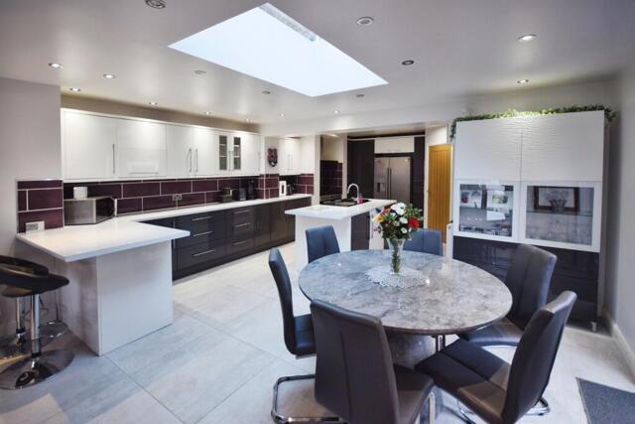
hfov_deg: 100.4
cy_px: 212
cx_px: 318
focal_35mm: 15
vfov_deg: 77.4
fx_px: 265
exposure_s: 1/60
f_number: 4
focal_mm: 10
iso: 400
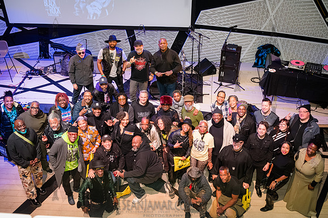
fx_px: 319
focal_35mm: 35
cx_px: 164
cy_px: 109
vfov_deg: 37.8
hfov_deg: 54.5
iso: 10000
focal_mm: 35
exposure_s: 1/400
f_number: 3.5
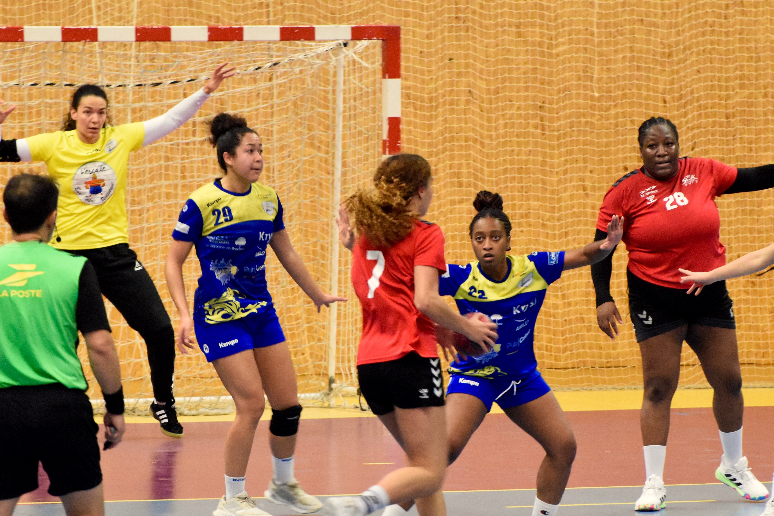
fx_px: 8105
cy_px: 336
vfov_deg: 3.6
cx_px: 412
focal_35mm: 377
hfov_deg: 5.5
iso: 5000
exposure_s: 1/250
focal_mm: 180
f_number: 5
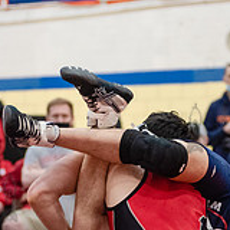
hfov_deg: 7.1
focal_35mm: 246
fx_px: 1849
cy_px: 267
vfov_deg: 7.1
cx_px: 194
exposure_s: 1/400
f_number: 3.5
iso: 4000
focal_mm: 80
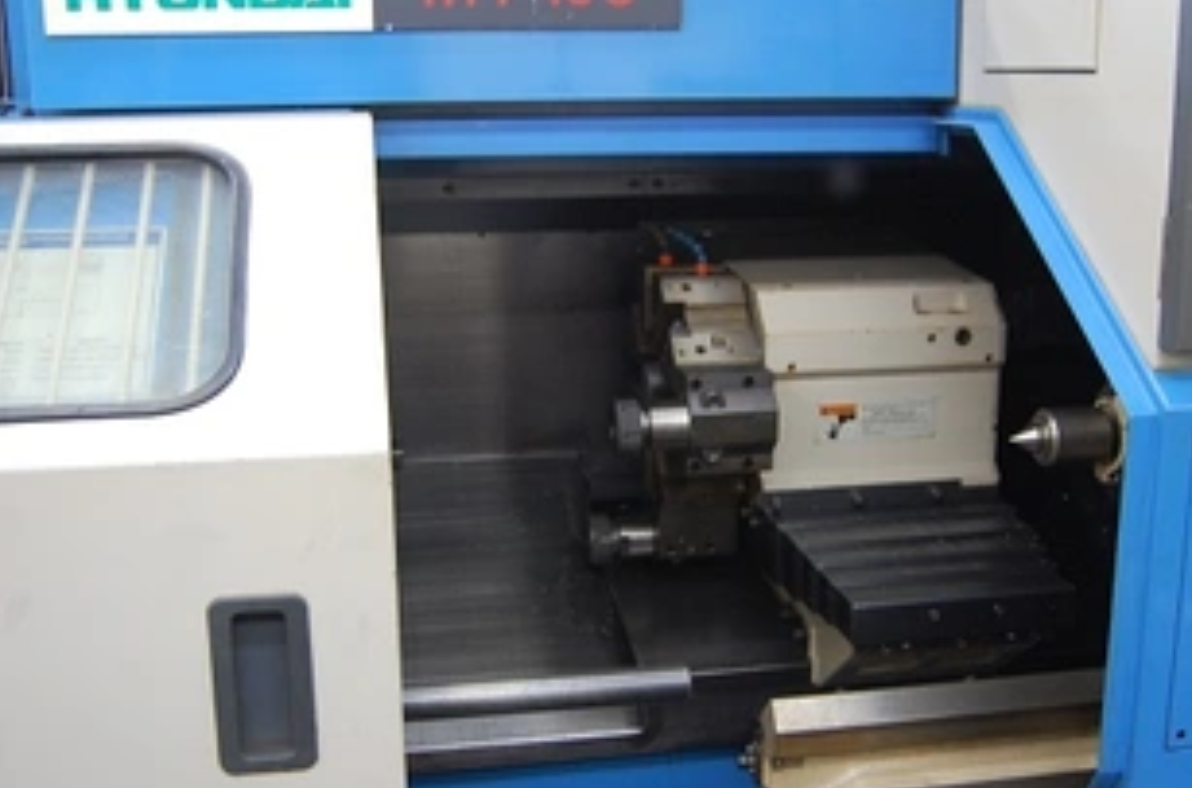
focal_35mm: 43
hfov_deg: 45.5
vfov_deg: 31.0
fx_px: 1420
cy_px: 382
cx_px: 621
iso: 560
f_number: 3.8
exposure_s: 1/30
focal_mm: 22
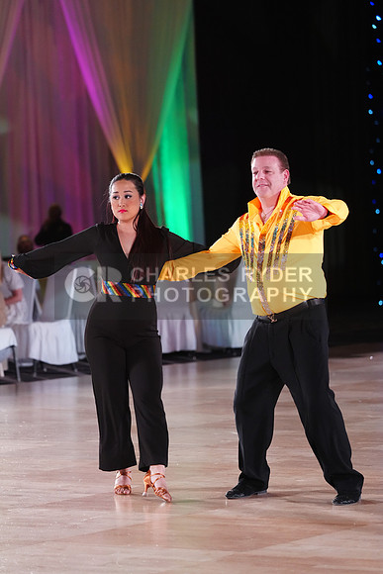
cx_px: 192
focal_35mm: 151
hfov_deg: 9.1
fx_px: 2408
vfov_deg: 13.6
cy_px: 287
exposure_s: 1/400
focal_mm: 151
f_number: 4
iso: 3200
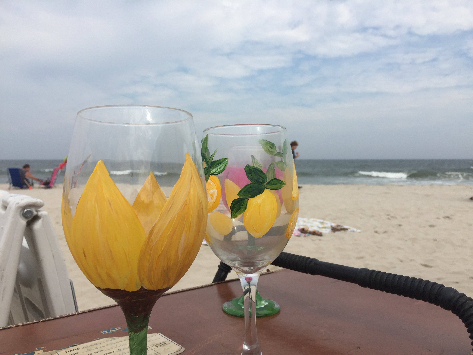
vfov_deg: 48.2
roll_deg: -1.2
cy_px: 178
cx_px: 236
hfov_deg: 61.7
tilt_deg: -2.2
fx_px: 396
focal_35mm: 29
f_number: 2.2
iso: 32
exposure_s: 1/2326
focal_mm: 4.15
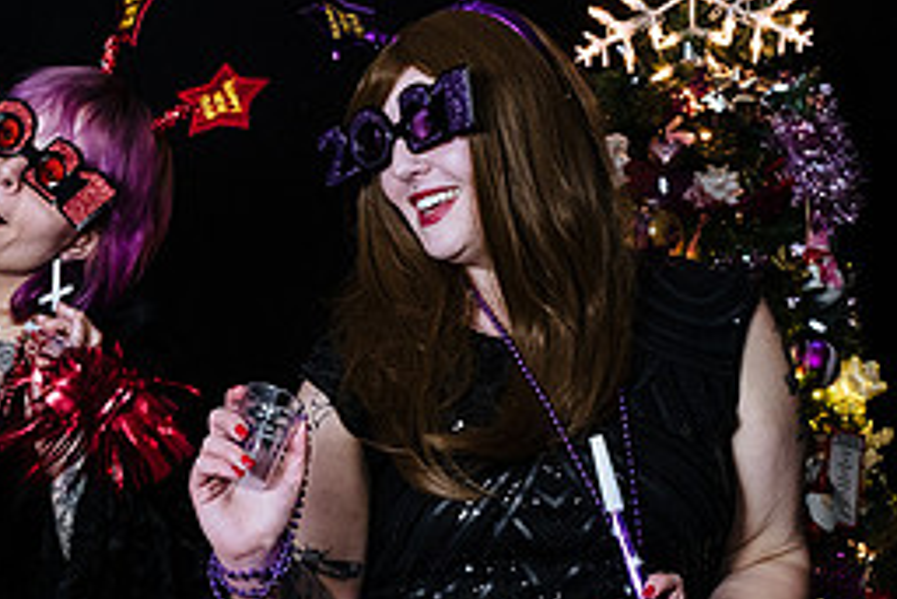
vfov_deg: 19.6
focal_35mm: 69
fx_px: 1720
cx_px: 90
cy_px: 464
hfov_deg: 28.1
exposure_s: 1/80
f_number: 4
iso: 200
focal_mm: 18.7
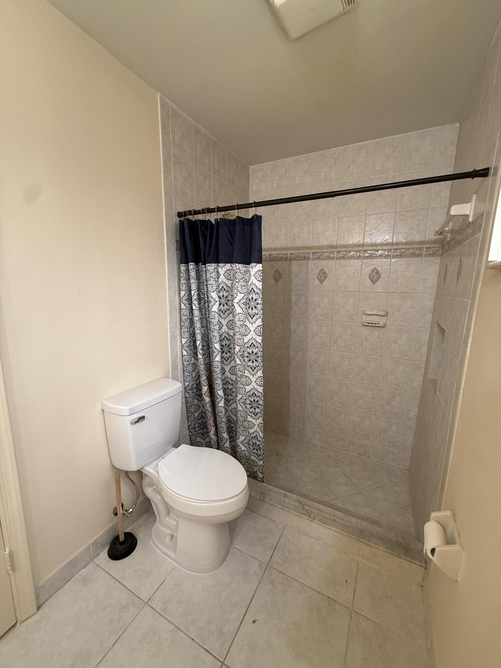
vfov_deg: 102.1
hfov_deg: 85.7
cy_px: 334
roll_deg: -0.8
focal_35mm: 14
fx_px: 270
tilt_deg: -7.2
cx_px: 250
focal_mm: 2.22
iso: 250
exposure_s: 1/60
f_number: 2.2
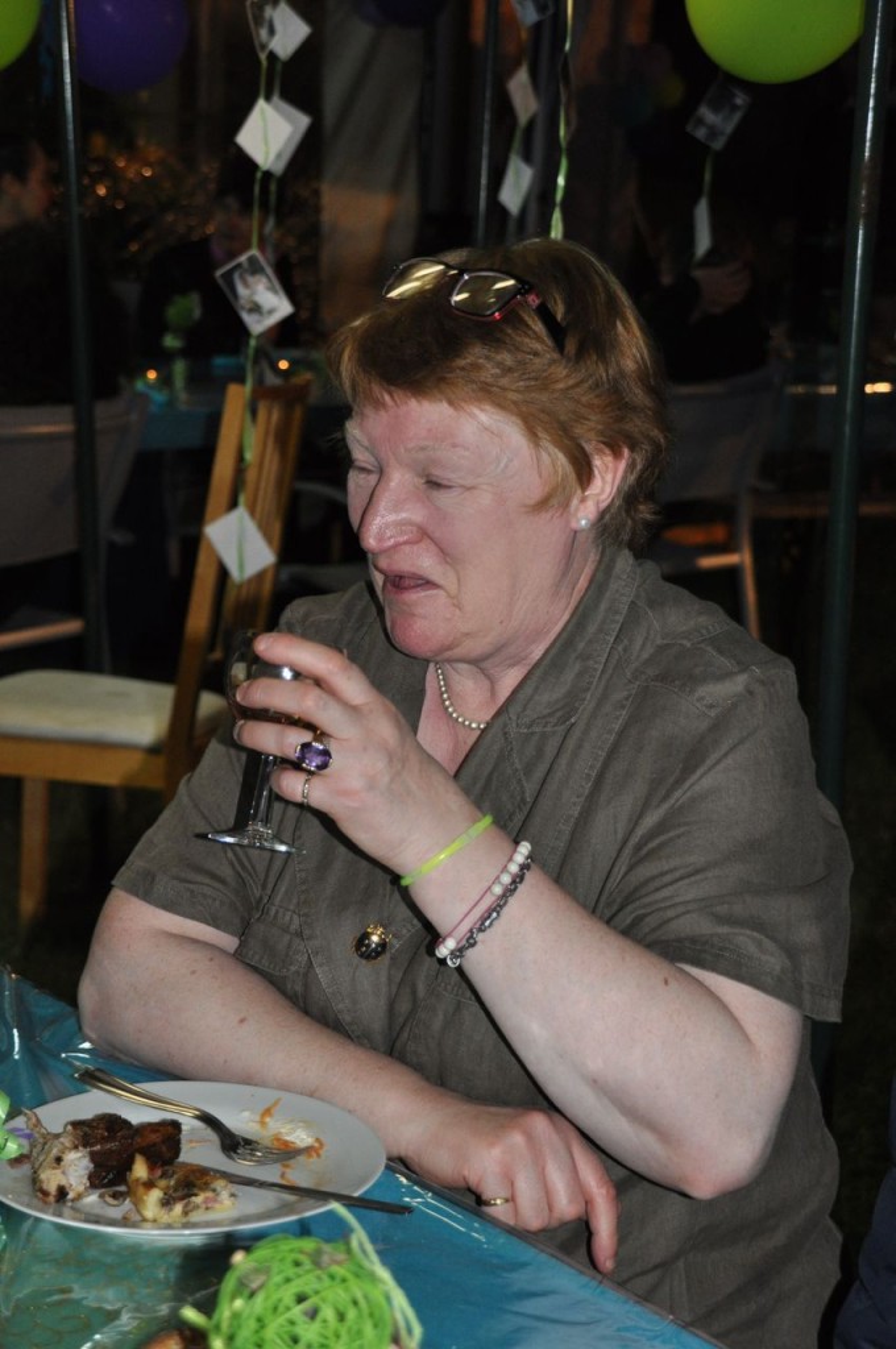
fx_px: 3369
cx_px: 448
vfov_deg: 22.6
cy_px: 674
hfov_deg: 15.1
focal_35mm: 90
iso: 800
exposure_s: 1/60
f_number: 5
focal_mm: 60
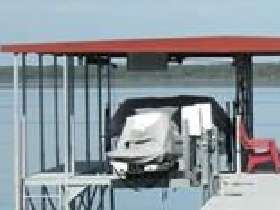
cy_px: 167
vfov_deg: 5.7
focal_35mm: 262
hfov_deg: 7.4
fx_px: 2119
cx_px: 458
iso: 64
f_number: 3.8
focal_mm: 13.7
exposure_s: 1/797
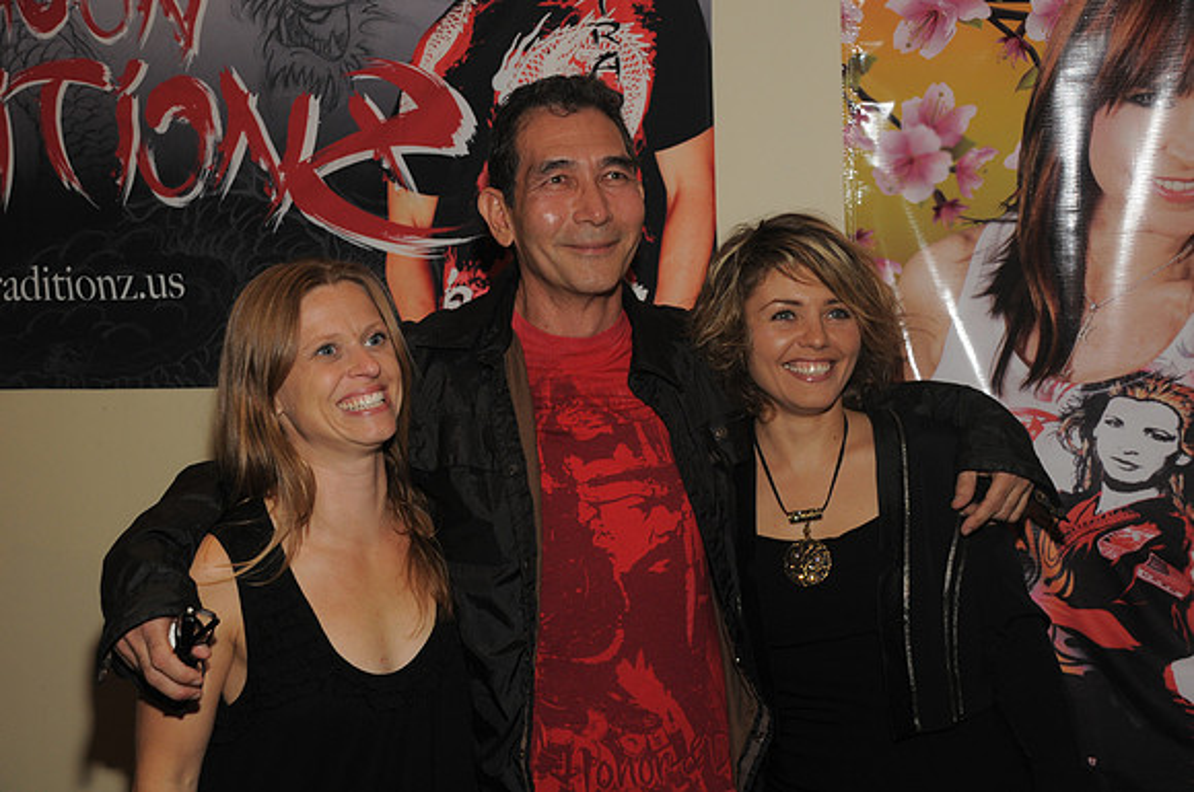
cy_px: 396
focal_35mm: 48
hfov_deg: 41.2
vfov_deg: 28.0
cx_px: 597
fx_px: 1590
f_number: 5.6
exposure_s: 1/50
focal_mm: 32
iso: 400
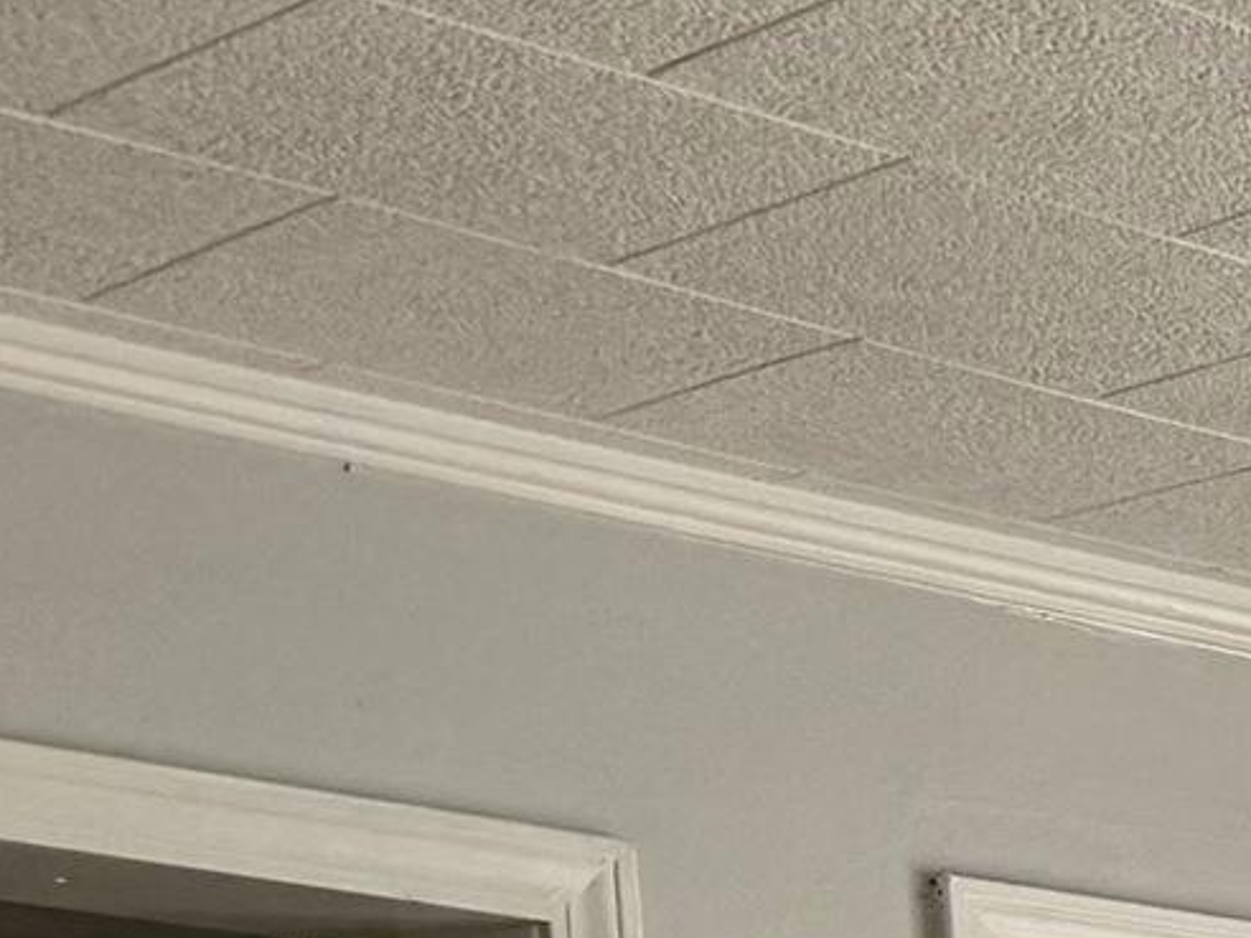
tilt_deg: -6.7
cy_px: 2720
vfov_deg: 8.5
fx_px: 5421
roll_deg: +1.7
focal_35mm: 150
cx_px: 3166
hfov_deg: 10.8
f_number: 1.78
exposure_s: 1/453
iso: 100
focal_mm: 6.76
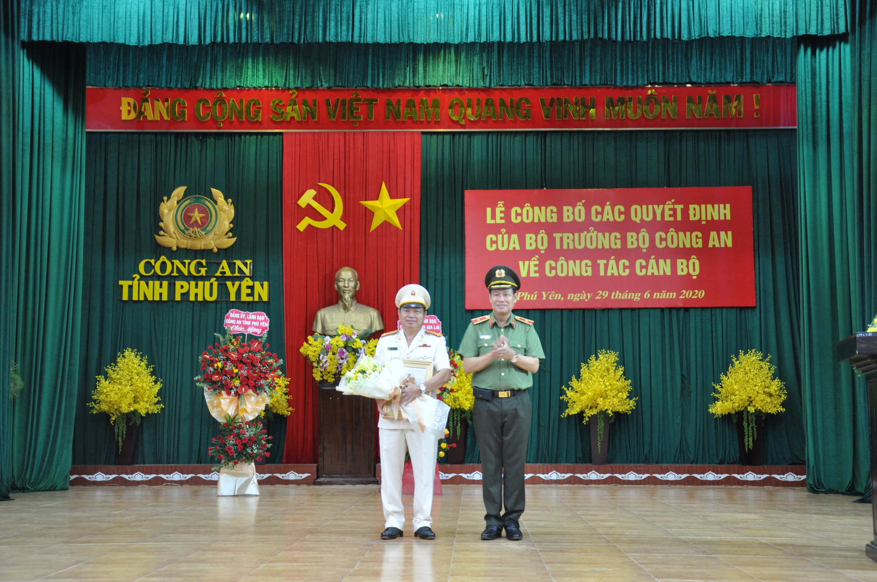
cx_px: 438
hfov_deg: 46.5
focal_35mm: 42
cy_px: 291
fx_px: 1022
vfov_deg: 31.8
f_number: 4
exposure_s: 1/20
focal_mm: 28
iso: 640
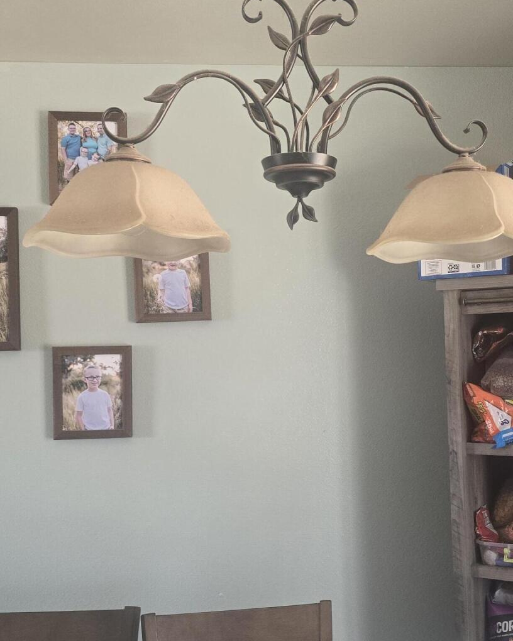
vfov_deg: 42.0
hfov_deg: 34.1
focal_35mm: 44
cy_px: 324
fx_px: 835
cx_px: 290
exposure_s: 1/120
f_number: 1.7
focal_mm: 6.3
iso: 250
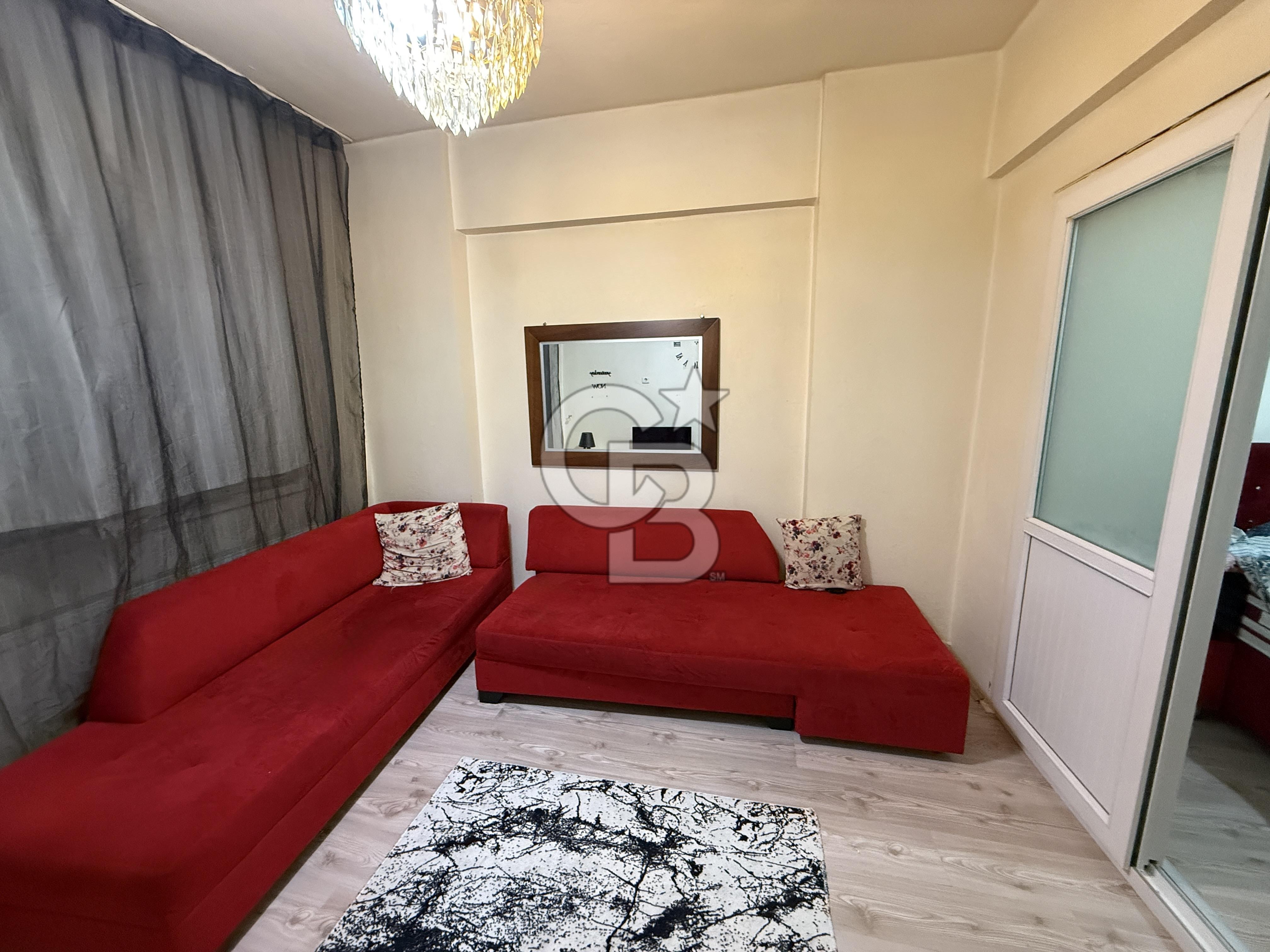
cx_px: 635
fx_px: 514
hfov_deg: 102.1
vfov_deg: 85.7
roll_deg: +0.7
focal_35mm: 14
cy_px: 476
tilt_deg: -10.9
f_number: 2.2
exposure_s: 1/50
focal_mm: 2.22
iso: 500
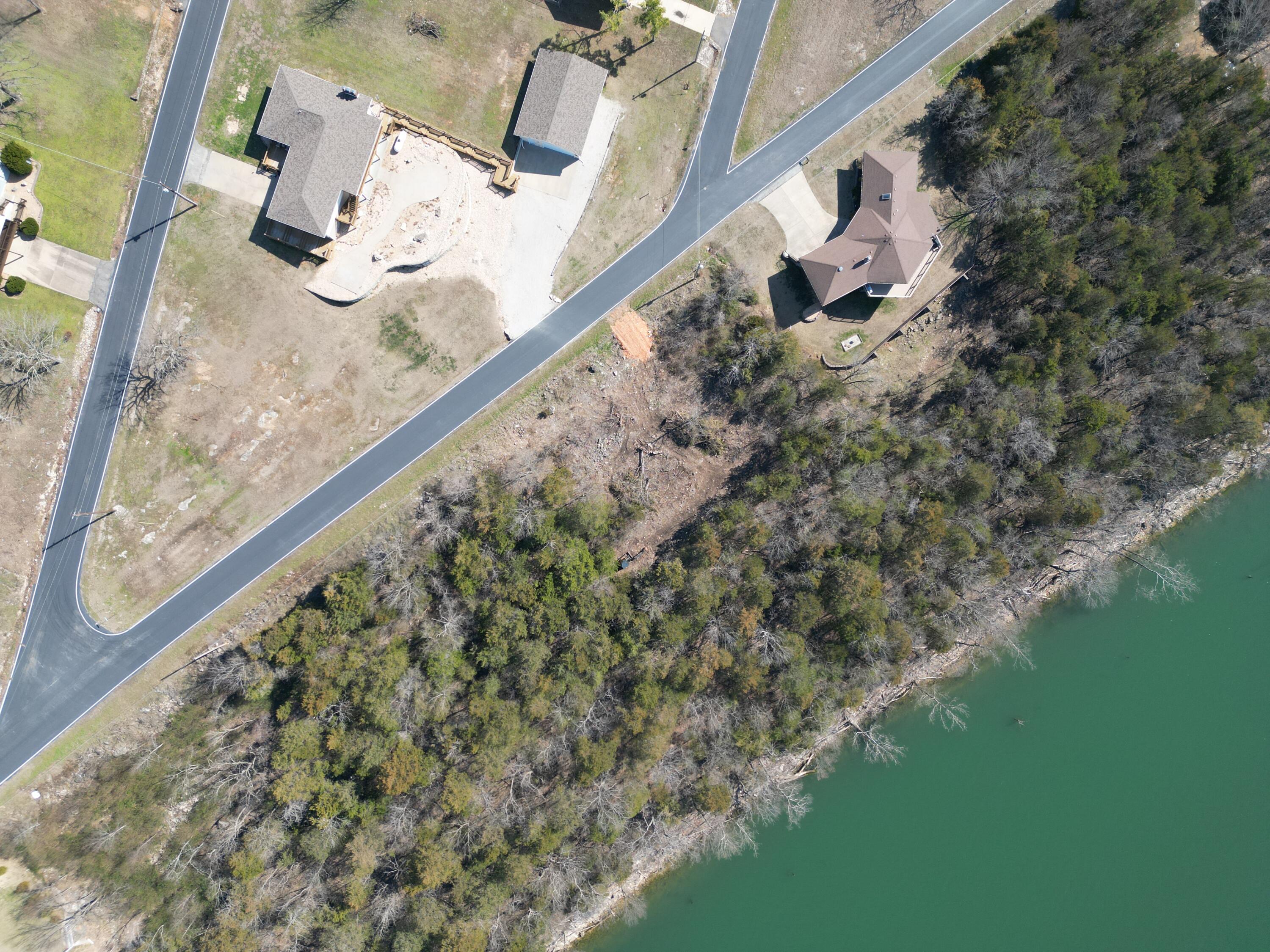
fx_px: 881
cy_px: 476
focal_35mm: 24
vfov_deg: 56.8
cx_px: 635
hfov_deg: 71.6
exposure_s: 1/1250
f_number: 1.7
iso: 130
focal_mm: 6.72
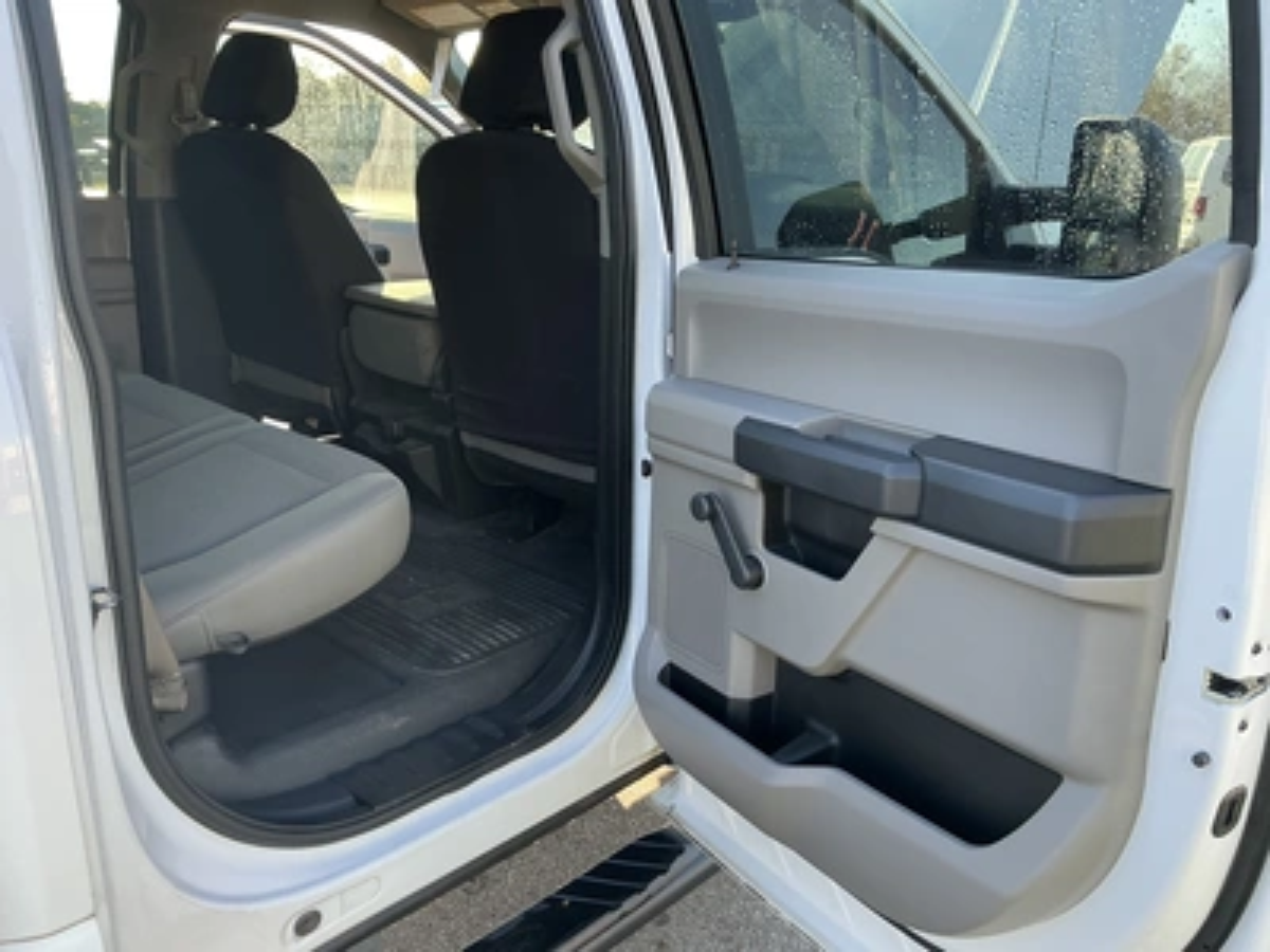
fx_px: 1027
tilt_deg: -17.1
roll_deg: -2.0
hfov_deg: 63.4
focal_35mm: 28
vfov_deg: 49.7
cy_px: 476
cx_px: 635
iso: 32
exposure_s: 1/122
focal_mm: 3
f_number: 1.8
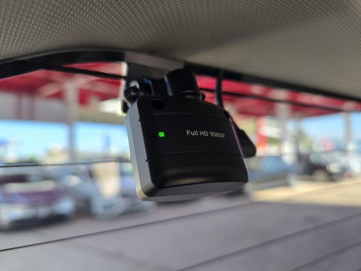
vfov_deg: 58.9
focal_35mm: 23
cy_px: 136
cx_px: 180
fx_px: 240
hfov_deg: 73.9
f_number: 1.8
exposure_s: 1/180
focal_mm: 5.4
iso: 160
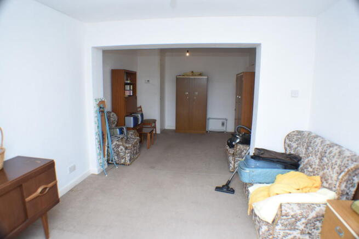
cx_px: 180
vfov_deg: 48.0
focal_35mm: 27
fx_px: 269
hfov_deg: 67.4
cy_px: 120
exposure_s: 1/125
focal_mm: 18
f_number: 5.6
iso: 400
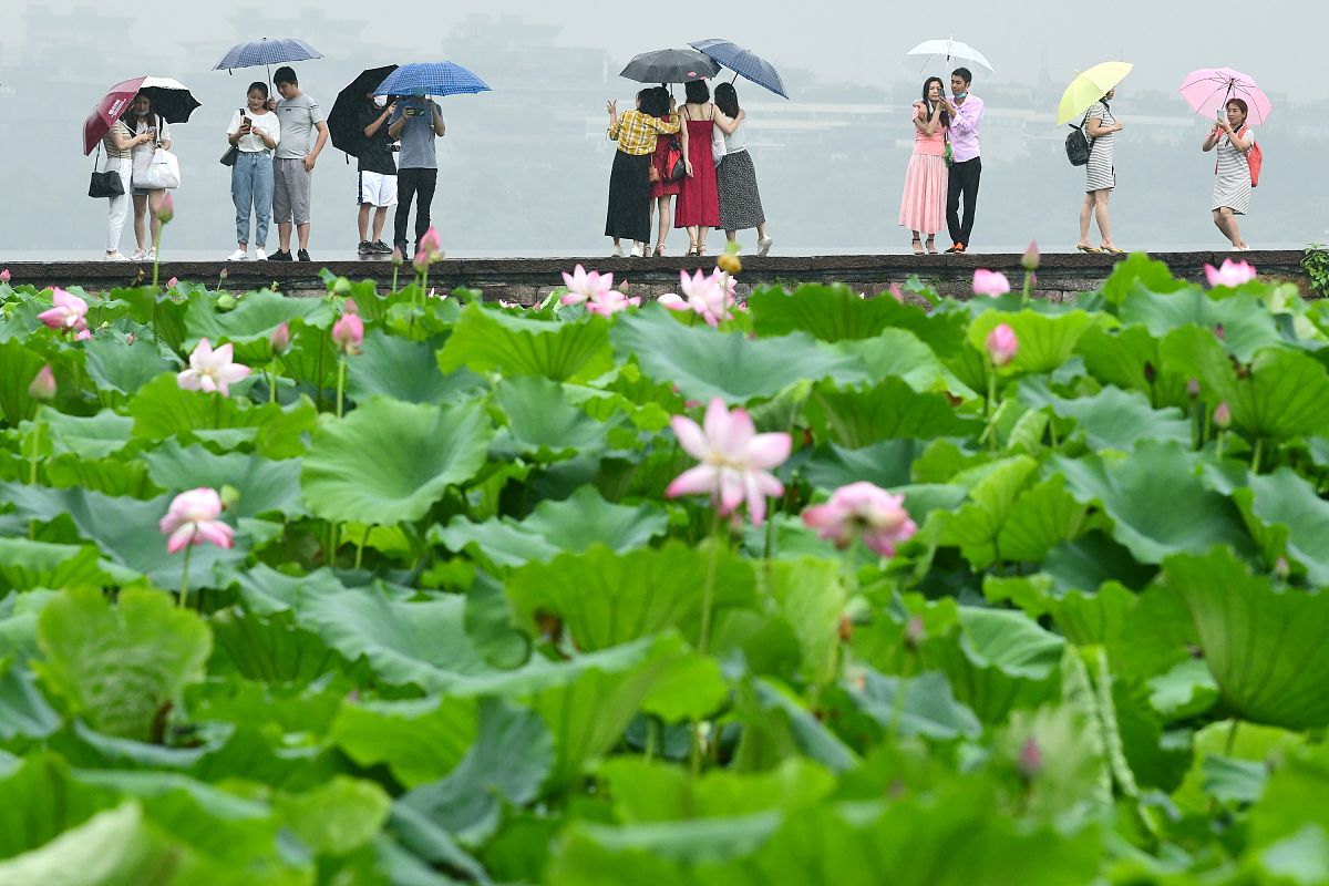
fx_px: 7383
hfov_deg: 10.3
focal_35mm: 200
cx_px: 664
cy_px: 443
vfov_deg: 6.9
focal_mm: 200
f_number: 8
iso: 1000
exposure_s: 1/250
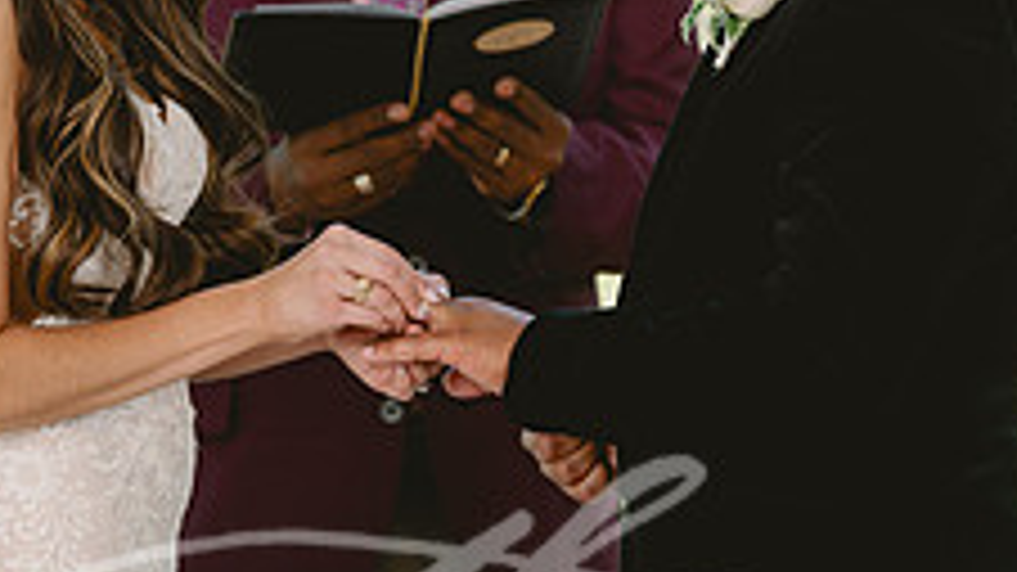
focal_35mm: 538
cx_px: 446
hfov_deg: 4.0
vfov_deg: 2.3
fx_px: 14505
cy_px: 203
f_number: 2.8
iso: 160
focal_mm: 200
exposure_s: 1/200
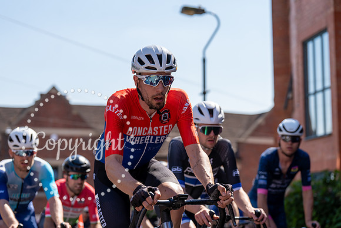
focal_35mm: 84
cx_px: 170
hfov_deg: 24.2
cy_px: 114
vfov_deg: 16.3
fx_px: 796
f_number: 3.5
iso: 100
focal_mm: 84
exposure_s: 1/1000
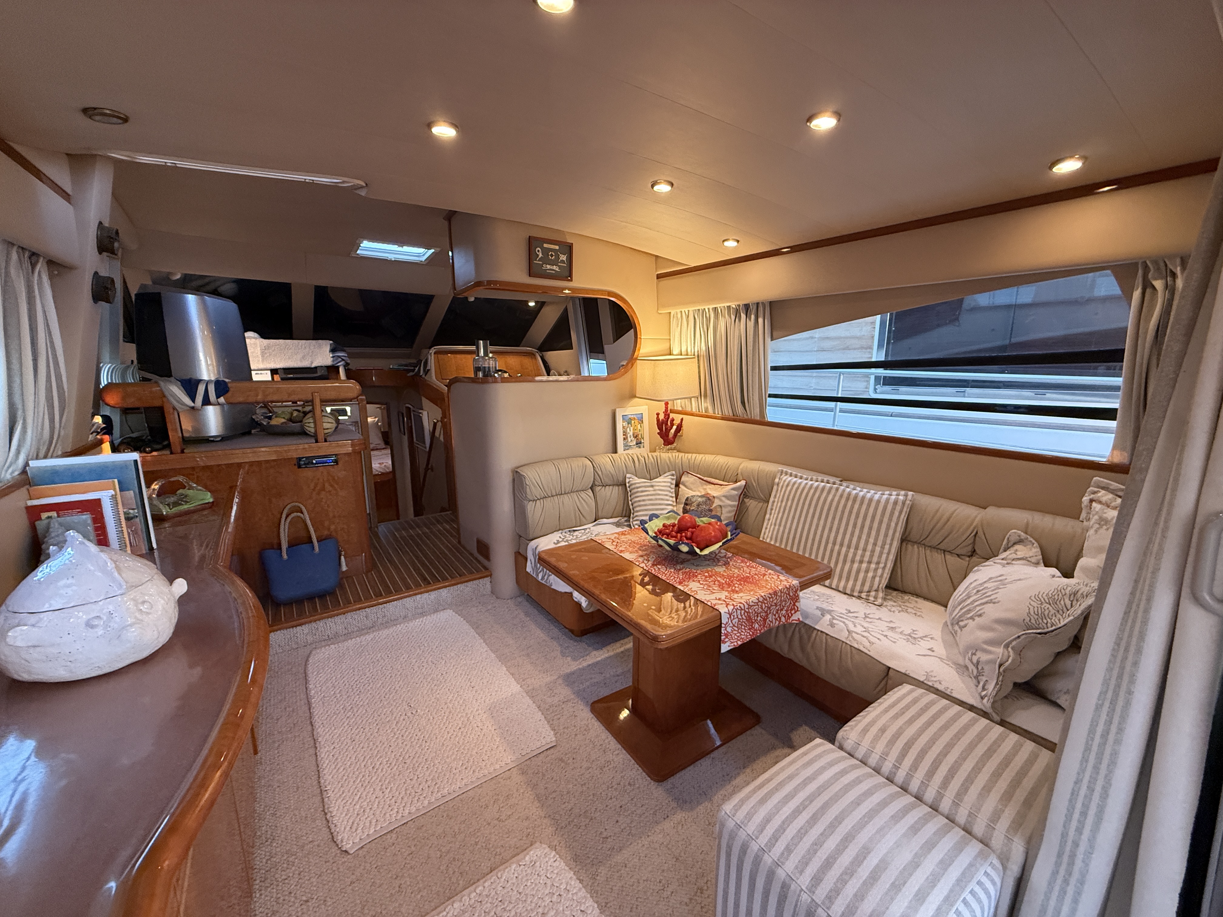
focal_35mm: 14
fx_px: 495
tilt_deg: -10.7
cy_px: 458
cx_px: 612
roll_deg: -0.6
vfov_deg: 85.7
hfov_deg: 102.1
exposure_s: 1/76
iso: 320
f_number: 2.2
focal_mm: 2.22
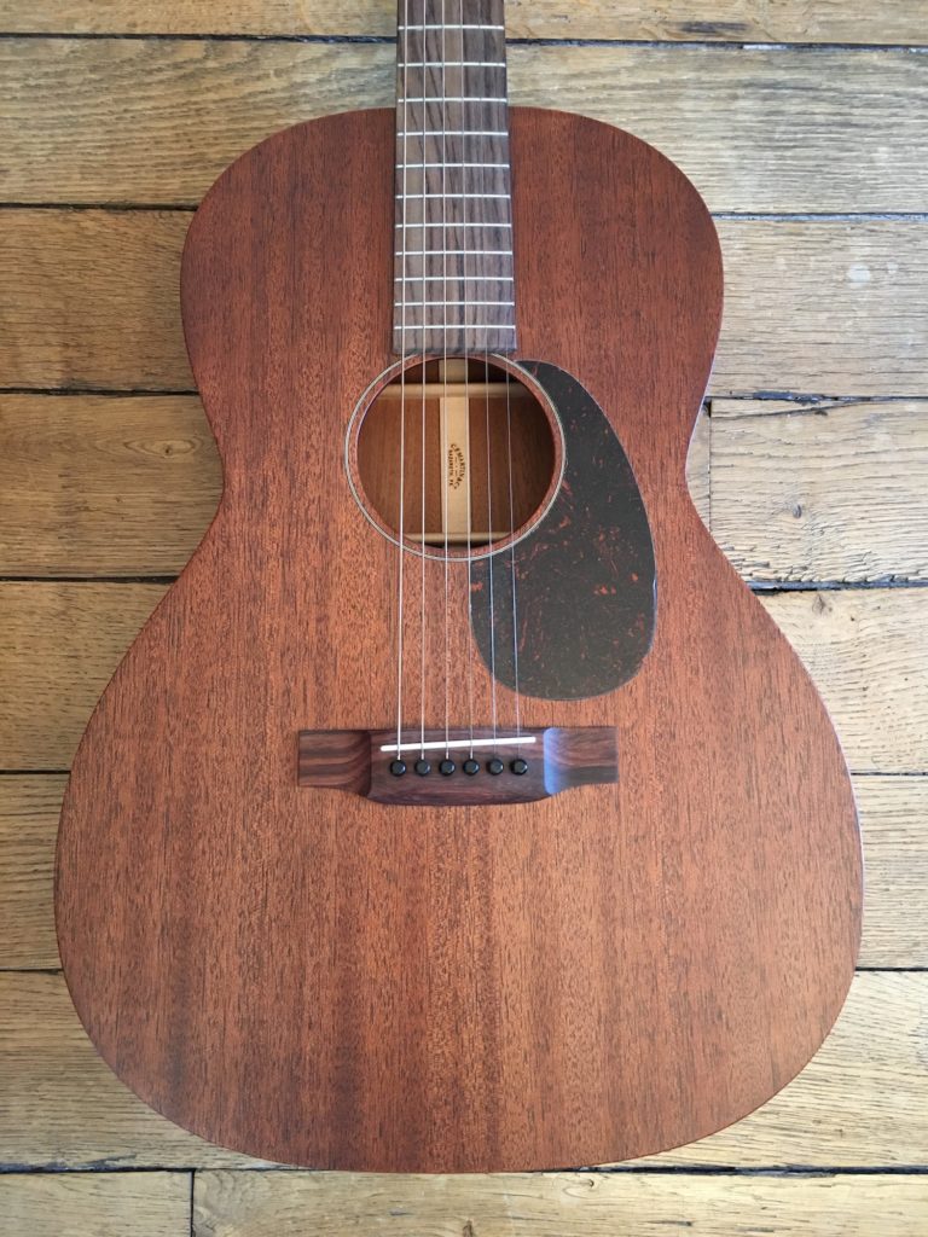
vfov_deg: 61.7
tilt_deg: -86.3
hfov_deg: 48.2
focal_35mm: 29
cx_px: 464
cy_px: 618
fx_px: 1037
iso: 200
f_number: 2.2
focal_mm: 4.15
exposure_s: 1/33
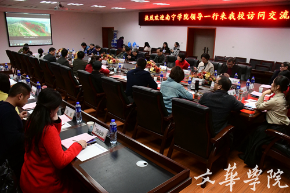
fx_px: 217
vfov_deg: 47.9
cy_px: 96
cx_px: 145
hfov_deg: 67.4
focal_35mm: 27
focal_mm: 18
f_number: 6.3
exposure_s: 1/125
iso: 5000
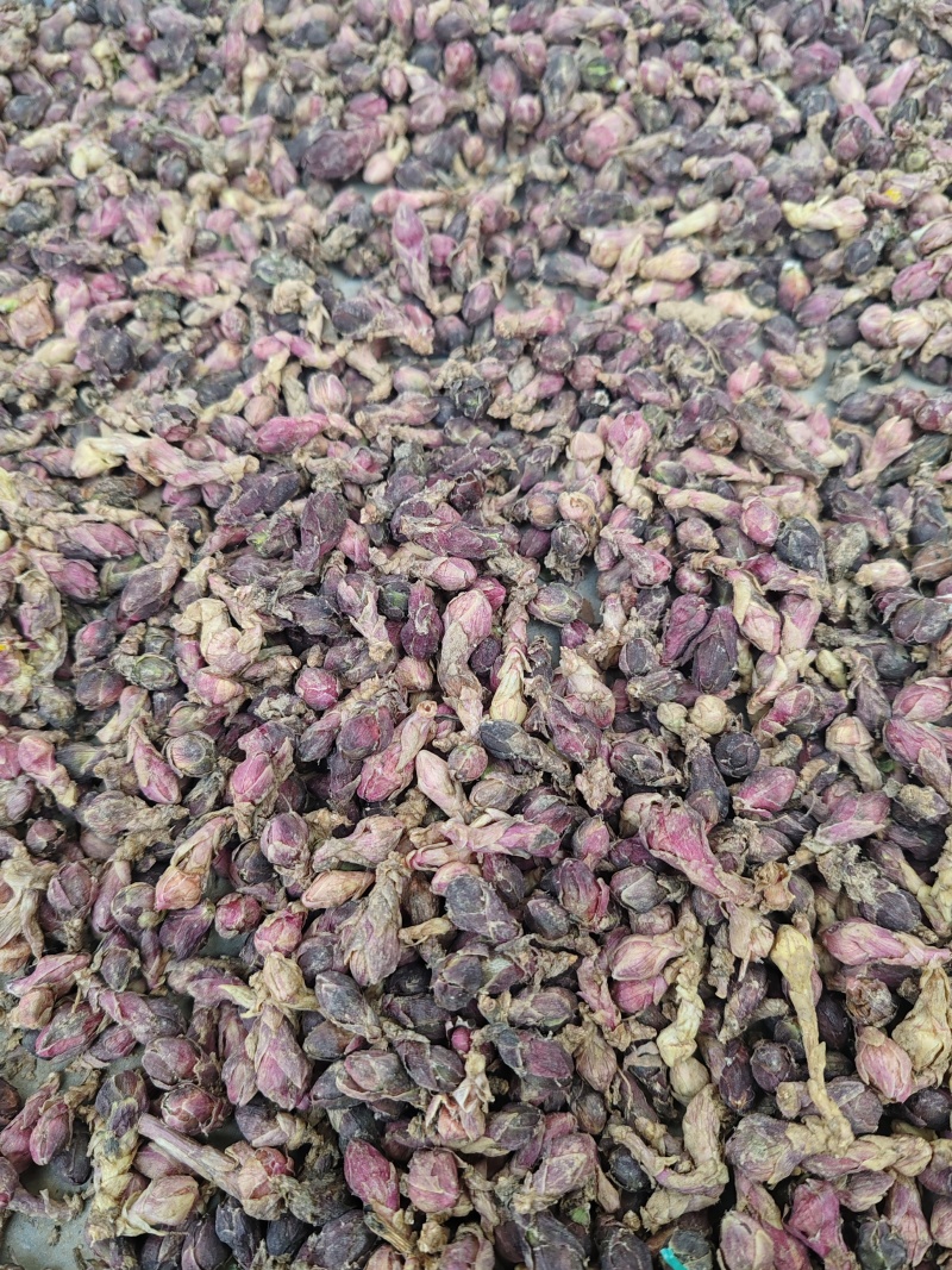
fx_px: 990
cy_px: 635
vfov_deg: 65.3
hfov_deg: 51.3
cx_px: 476
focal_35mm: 27
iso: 200
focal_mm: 6.12
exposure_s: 1/100
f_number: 1.9
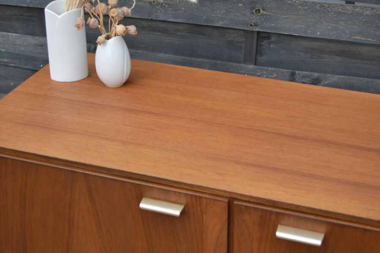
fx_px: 760
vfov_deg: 18.9
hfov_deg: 28.1
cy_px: 126
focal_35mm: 72
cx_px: 190
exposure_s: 1/160
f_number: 6.3
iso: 100
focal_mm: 48
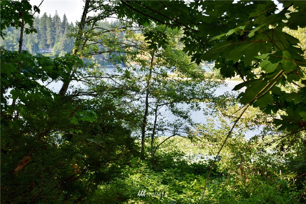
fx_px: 701
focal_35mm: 82
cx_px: 153
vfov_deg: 16.6
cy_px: 102
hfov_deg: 24.6
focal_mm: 55
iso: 100
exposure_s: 1/125
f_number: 5.6
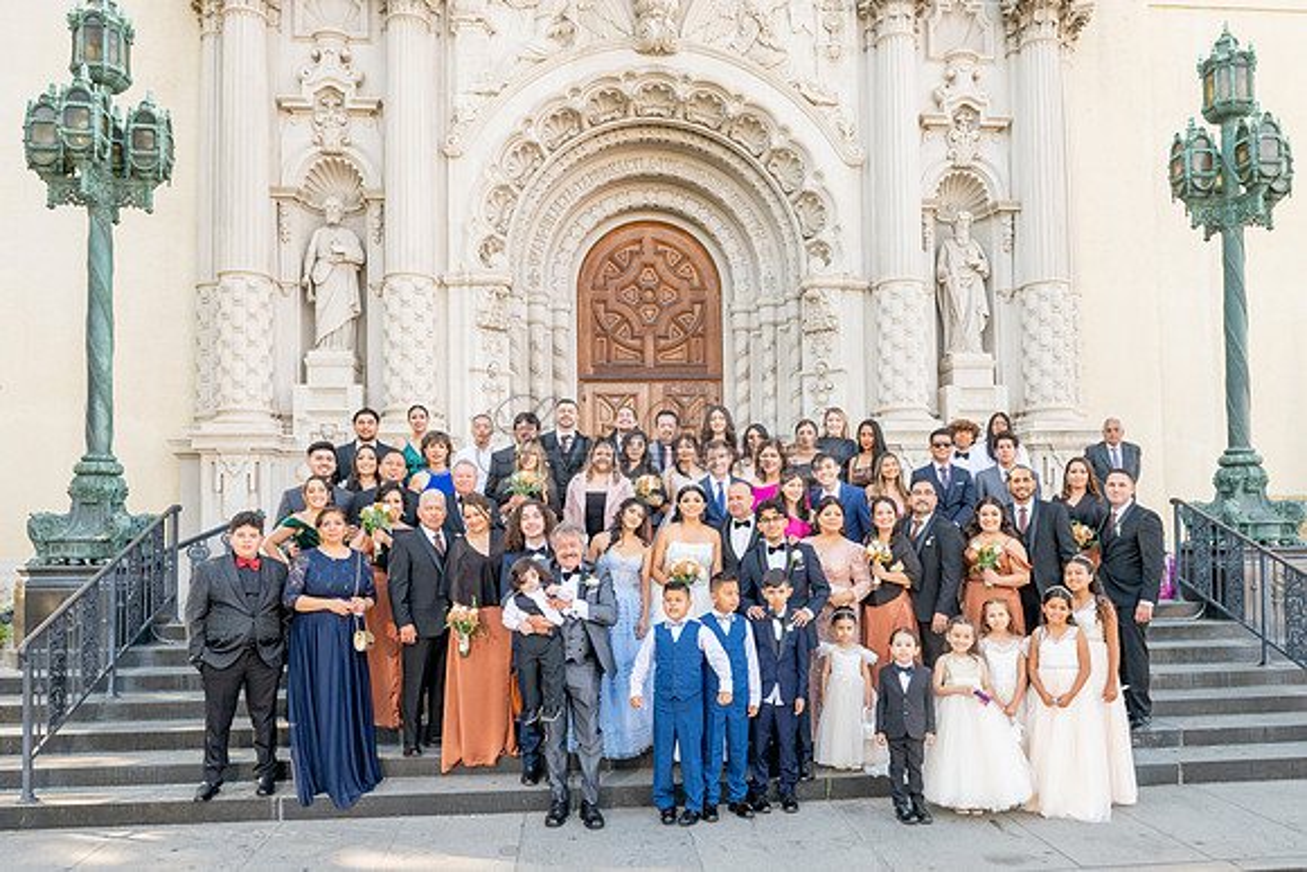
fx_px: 1020
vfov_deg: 46.1
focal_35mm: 28
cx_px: 681
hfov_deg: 65.3
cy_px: 509
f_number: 5.6
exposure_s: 1/200
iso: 400
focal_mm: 24
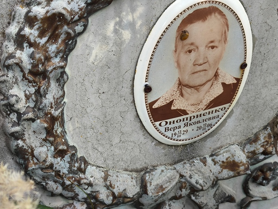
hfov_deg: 38.2
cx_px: 139
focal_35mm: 50
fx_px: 402
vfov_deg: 29.1
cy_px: 104
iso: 50
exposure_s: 1/121
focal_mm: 4.71
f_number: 1.7
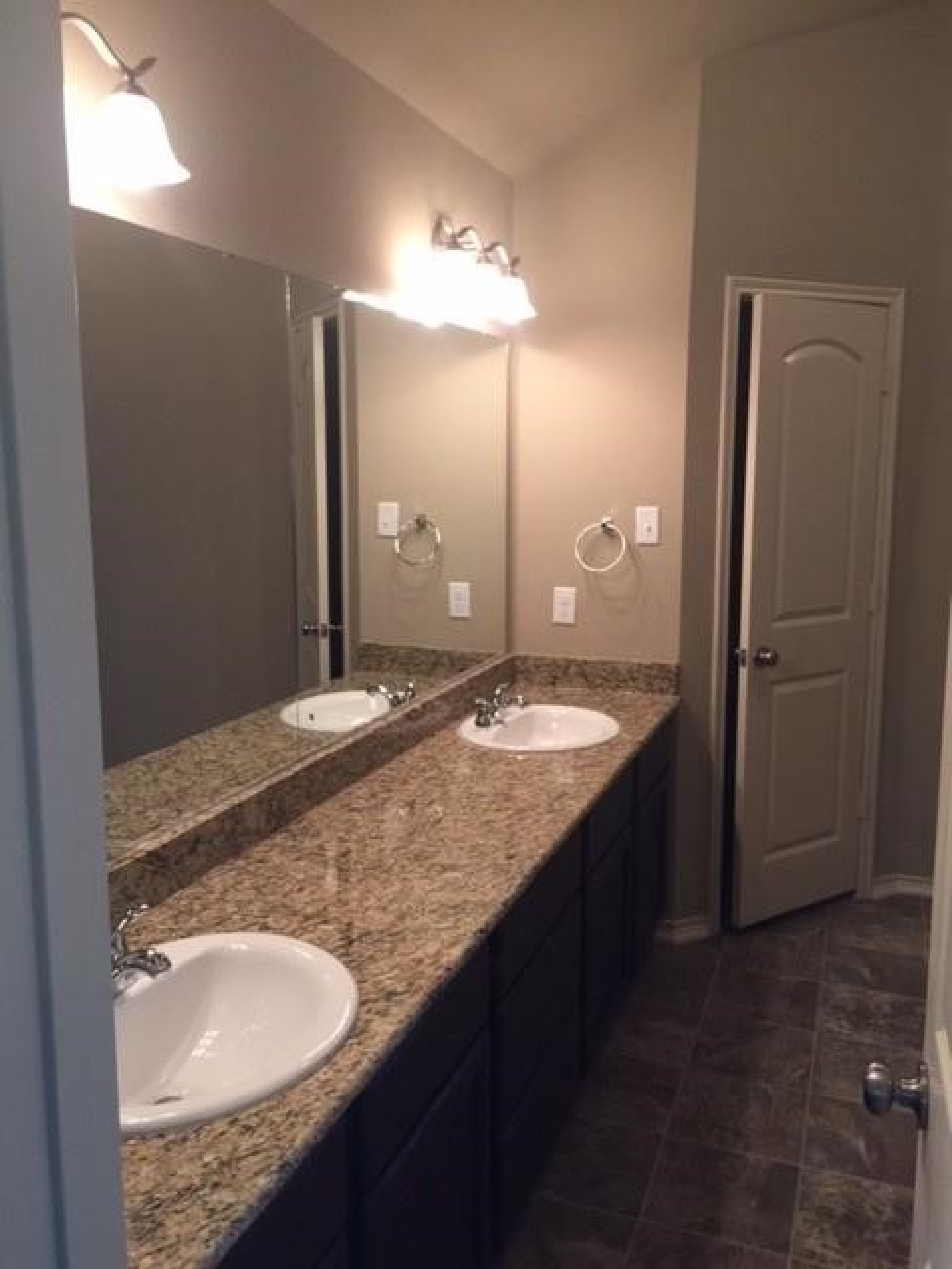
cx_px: 476
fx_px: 1063
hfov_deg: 48.2
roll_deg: -1.5
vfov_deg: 61.7
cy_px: 634
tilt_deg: -7.8
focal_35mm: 29
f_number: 2.2
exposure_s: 1/30
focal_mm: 4.15
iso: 50
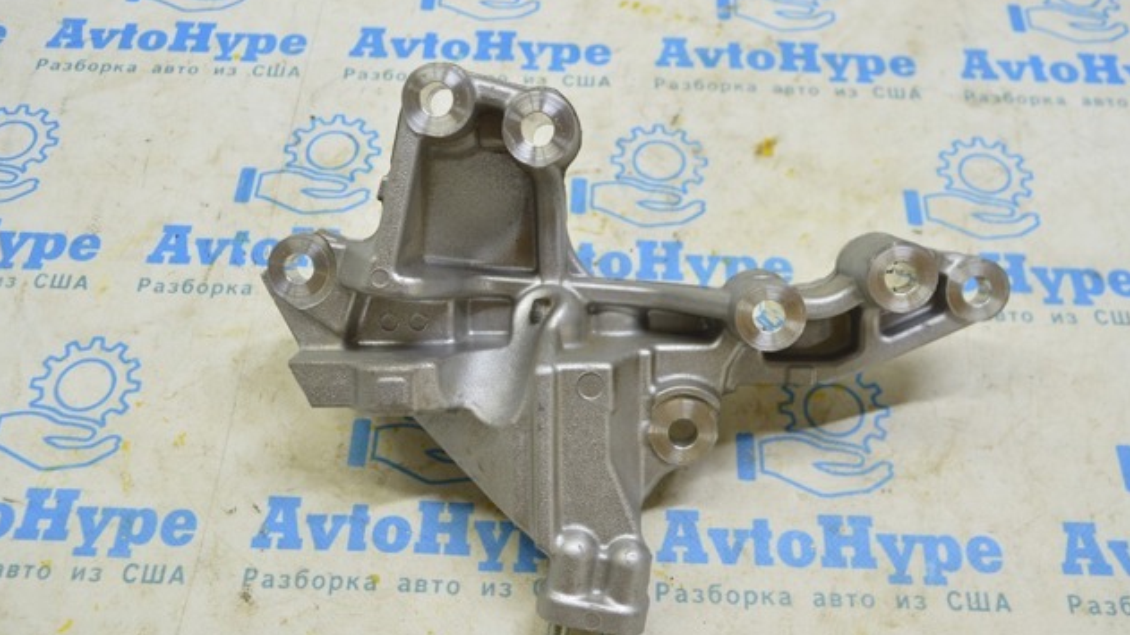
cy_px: 368
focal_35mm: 35
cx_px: 564
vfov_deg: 33.7
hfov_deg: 56.6
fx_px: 1049
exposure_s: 1/20
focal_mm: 22
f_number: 5.6
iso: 400
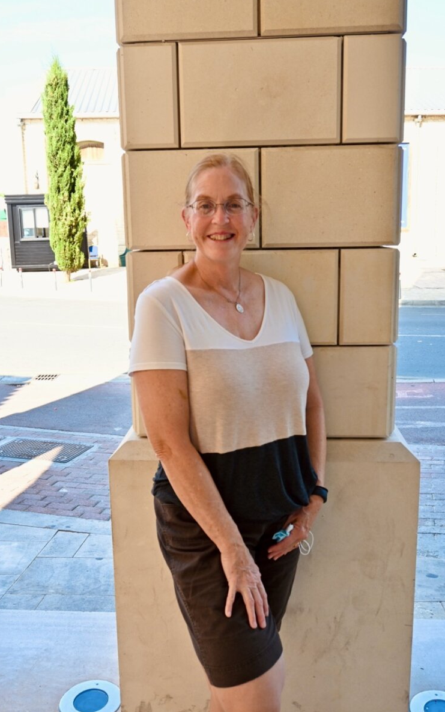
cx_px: 223
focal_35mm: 33
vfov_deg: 57.8
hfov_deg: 38.0
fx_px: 646
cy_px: 353
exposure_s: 1/250
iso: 200
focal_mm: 21.5
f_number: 4.5
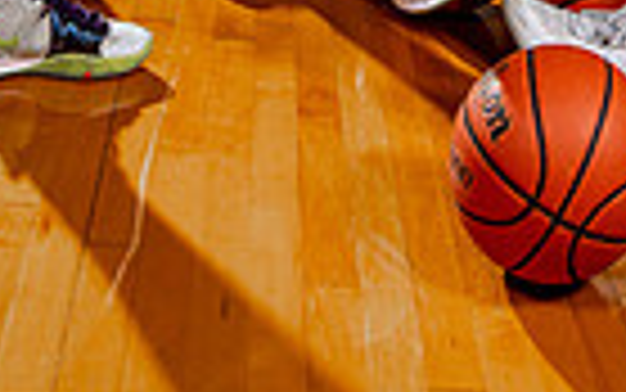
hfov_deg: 25.5
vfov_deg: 12.3
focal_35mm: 79
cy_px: -608
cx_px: 538
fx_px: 1348
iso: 125
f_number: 8
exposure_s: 1/125
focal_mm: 24
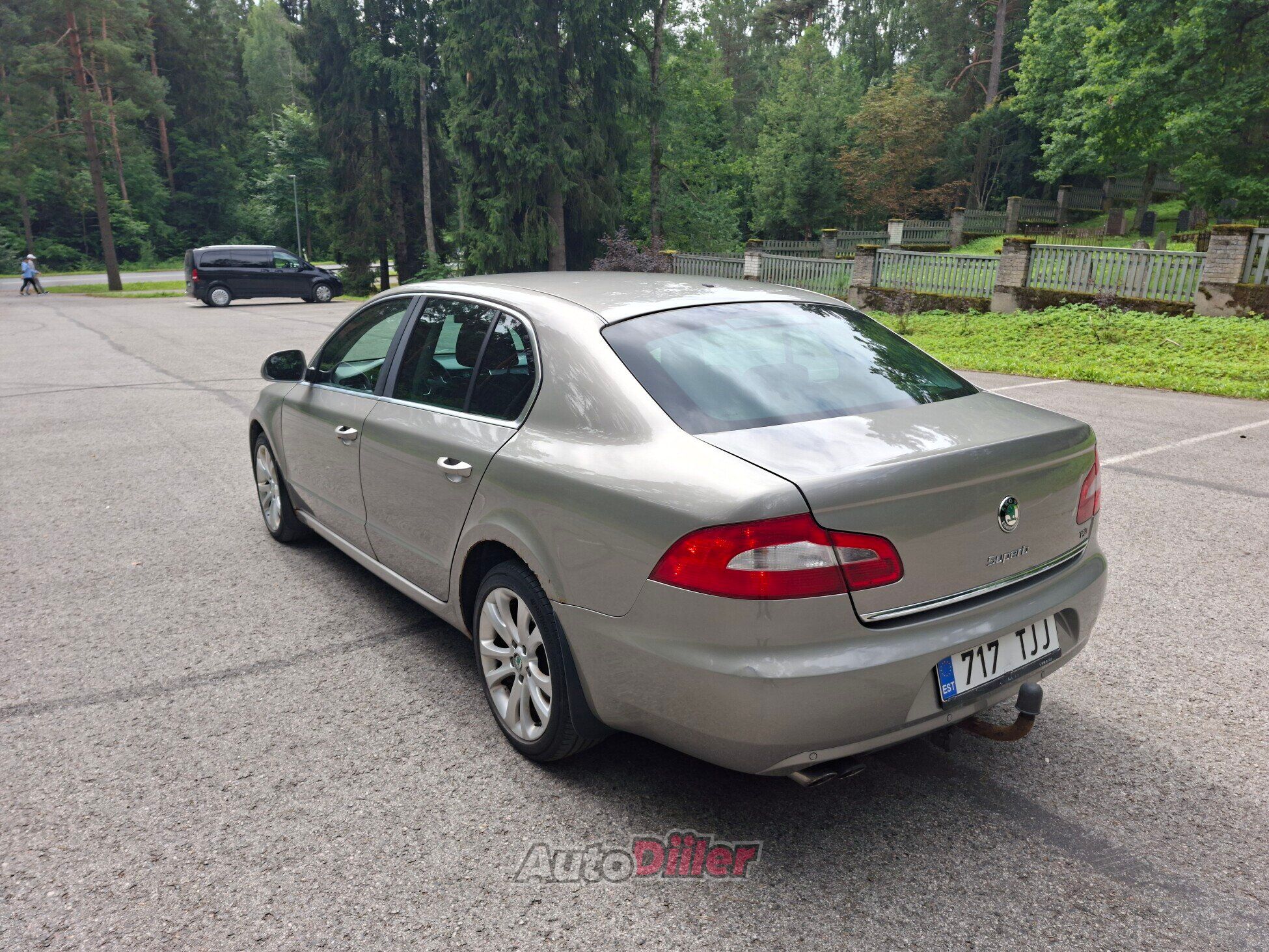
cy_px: 476
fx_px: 843
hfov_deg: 73.9
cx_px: 634
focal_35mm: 23
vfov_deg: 58.9
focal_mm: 5.54
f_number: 1.8
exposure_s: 1/622
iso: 50
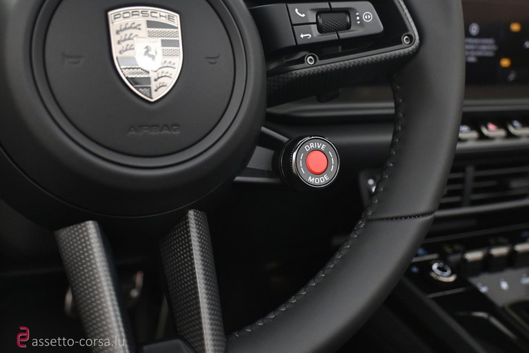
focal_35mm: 39
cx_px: 264
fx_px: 573
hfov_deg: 49.5
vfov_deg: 34.2
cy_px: 176
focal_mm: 26
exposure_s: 1/40
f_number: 4.5
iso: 1600
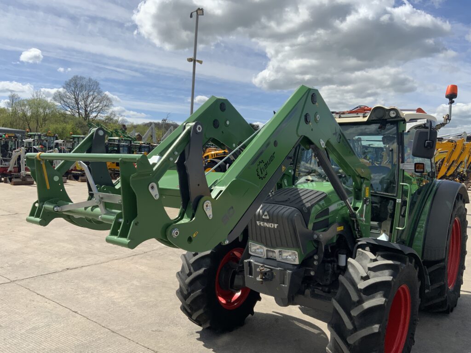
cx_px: 236
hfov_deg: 61.7
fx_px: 395
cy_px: 176
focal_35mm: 29
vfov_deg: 48.2
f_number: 1.8
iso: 20
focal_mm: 3
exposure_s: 1/2667
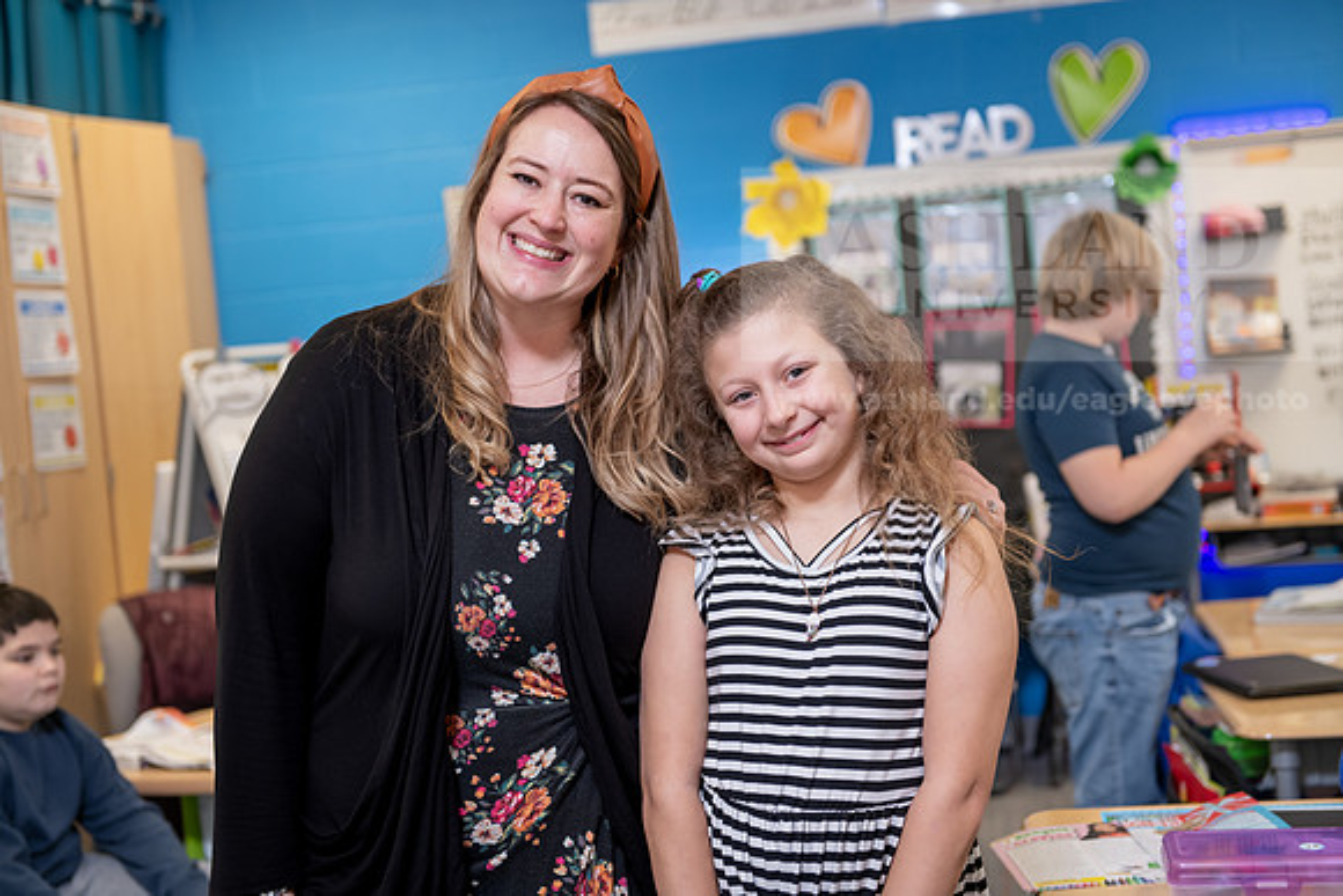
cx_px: 672
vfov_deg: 24.2
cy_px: 448
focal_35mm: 56
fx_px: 2090
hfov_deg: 35.6
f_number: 3.2
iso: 800
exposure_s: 1/125
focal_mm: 56
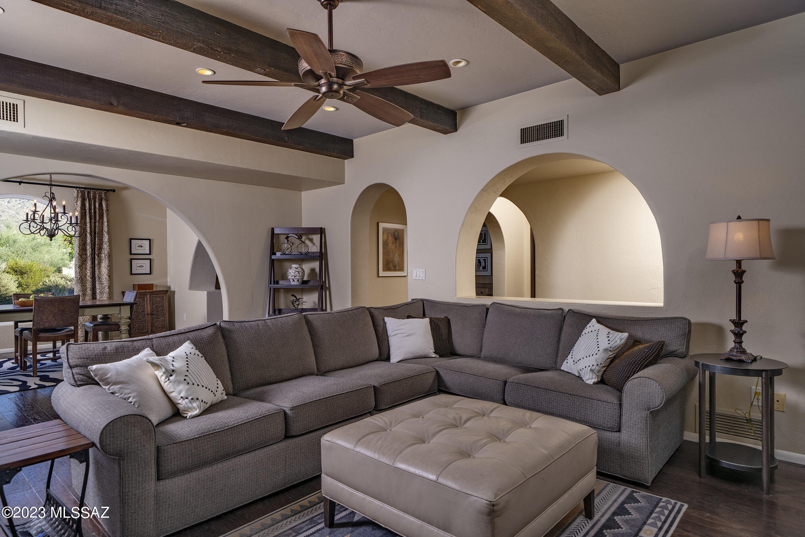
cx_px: 402
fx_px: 447
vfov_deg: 61.9
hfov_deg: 84.0
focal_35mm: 20
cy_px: 268
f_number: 7.1
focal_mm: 20
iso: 200
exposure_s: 1/100
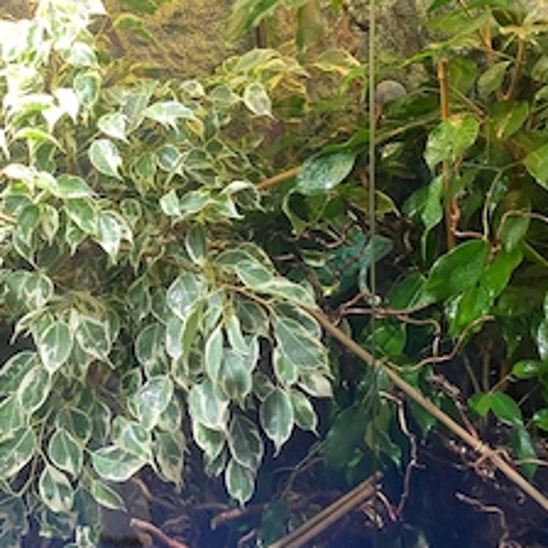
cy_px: 169
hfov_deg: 40.5
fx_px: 734
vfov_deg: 40.3
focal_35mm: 41
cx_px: 188
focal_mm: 4.25
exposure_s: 1/50
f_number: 1.8
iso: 125
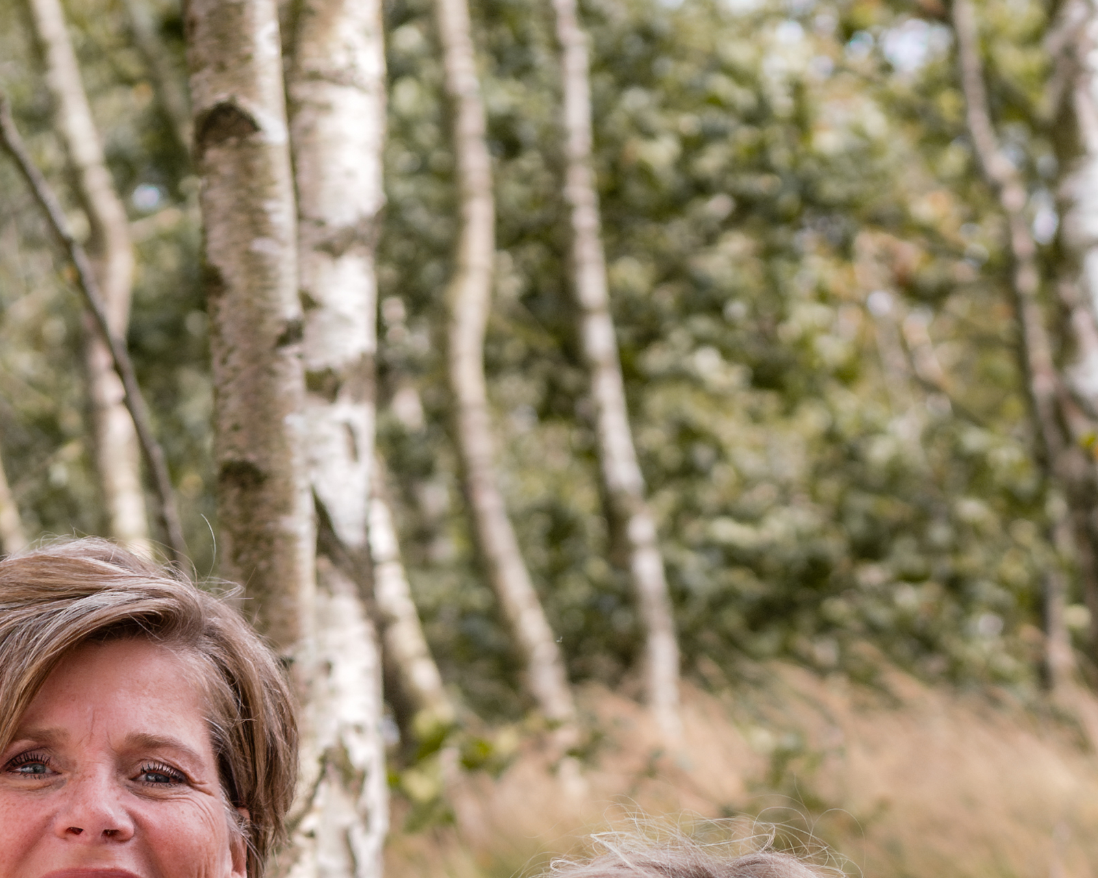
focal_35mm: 163
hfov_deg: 11.8
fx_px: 5296
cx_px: 749
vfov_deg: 9.0
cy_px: 1690
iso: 320
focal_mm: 35
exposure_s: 1/2000
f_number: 2.5
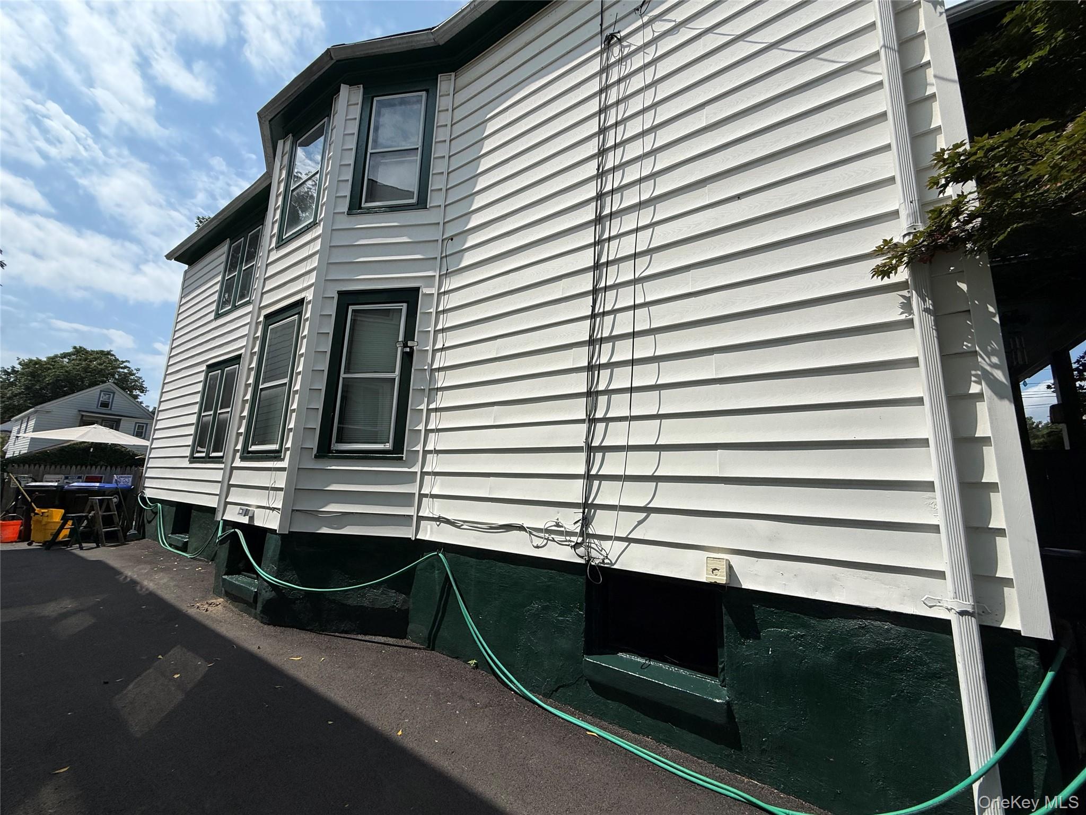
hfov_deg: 102.1
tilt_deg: +10.7
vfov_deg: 85.7
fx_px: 439
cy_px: 408
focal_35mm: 14
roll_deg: -1.6
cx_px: 543
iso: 50
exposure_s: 1/4762
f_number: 2.2
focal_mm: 2.22
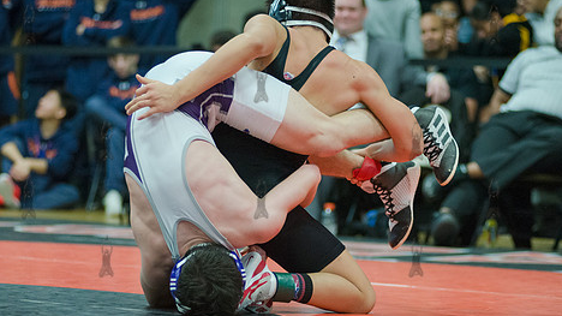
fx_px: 2577
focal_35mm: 173
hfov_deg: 12.4
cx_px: 261
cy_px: 198
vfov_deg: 7.0
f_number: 2.8
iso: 4000
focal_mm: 125
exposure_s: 1/320
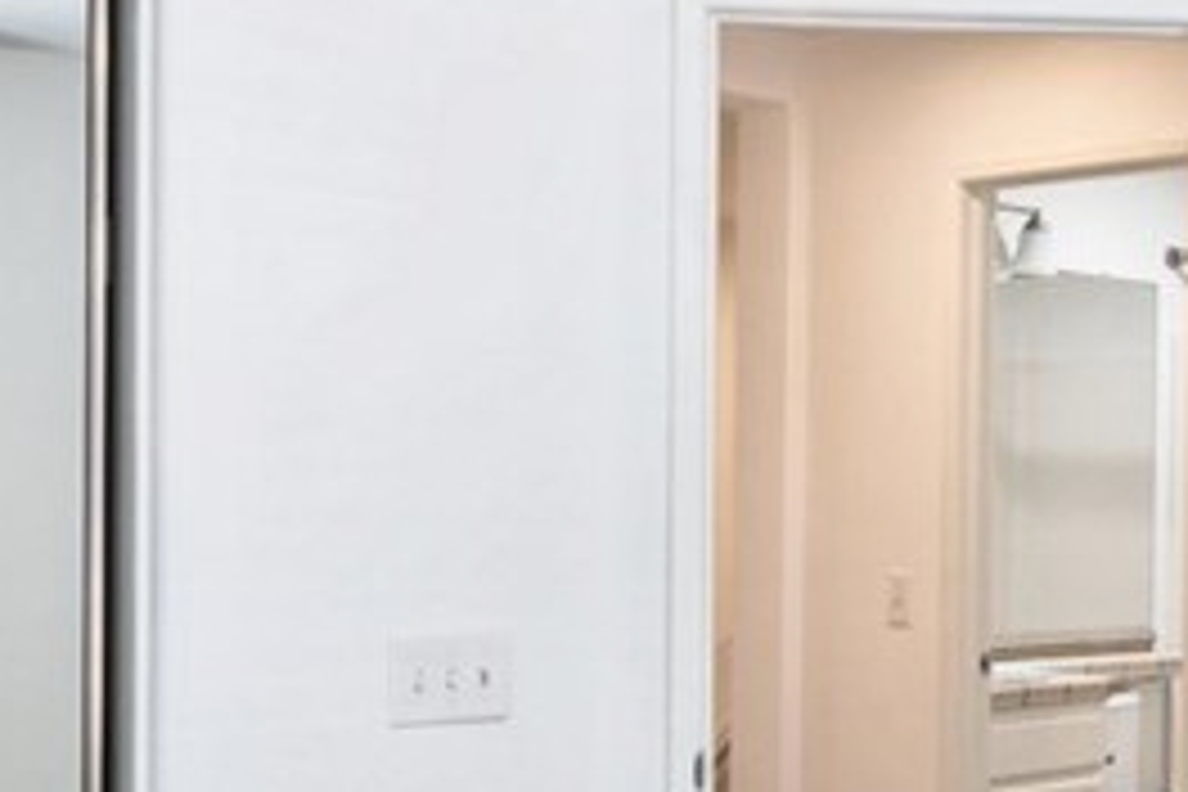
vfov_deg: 21.8
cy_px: 540
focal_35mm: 62
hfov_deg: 29.5
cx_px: 1274
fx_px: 2046
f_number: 4
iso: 125
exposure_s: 1/60
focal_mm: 16
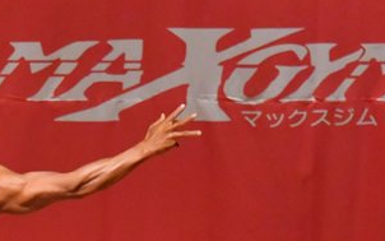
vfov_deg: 2.0
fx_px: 6991
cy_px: 295
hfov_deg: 3.2
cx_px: -15
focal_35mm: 666
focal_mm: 170
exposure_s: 1/400
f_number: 5.6
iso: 12800
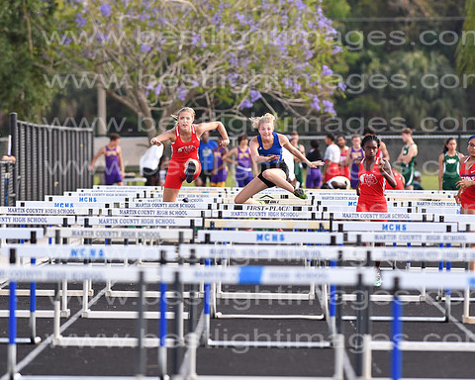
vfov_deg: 3.0
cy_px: 190
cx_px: 270
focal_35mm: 510
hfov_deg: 3.8
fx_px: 7170
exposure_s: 1/1000
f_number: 5.6
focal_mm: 300
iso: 400
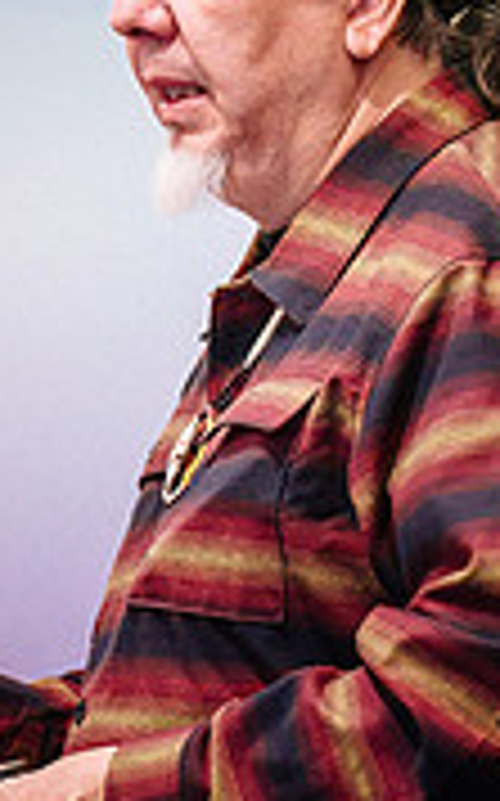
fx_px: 12797
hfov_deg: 2.2
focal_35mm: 586
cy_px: 502
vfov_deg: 3.6
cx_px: -113
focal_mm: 176
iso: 3200
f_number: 2.8
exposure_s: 1/200
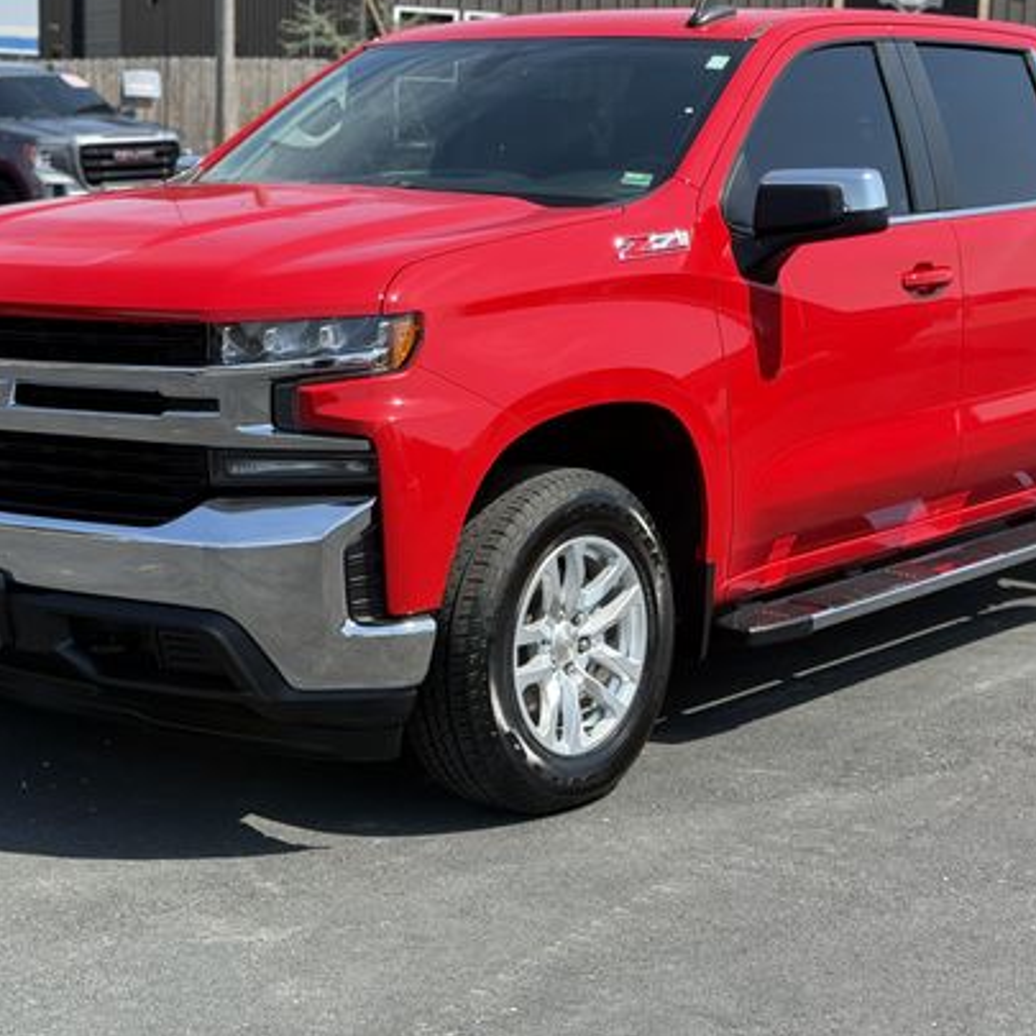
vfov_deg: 25.7
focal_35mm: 67
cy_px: 450
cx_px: 568
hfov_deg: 25.7
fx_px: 2269
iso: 64
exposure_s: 1/2033
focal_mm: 6.76
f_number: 1.78
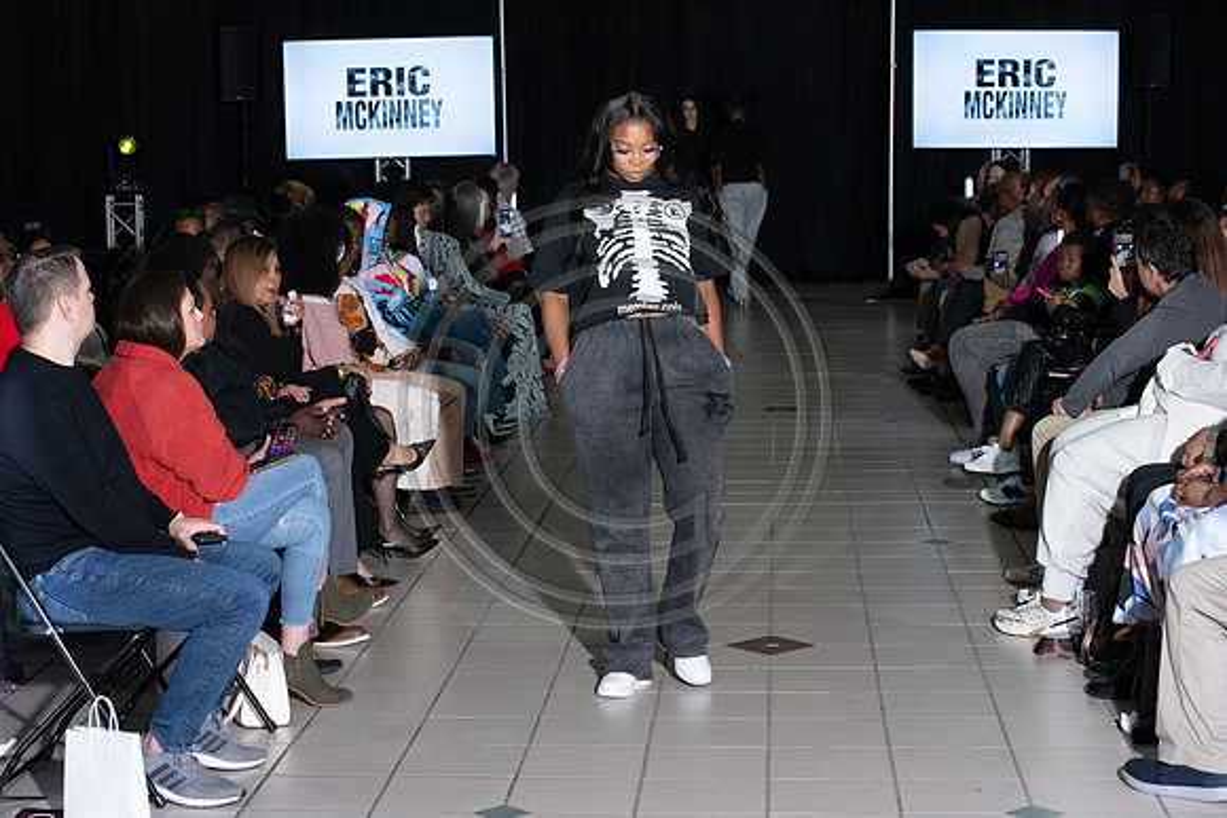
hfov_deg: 28.8
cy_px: 409
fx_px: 2386
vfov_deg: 19.5
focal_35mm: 70
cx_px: 614
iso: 1250
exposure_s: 1/160
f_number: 5.6
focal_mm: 70
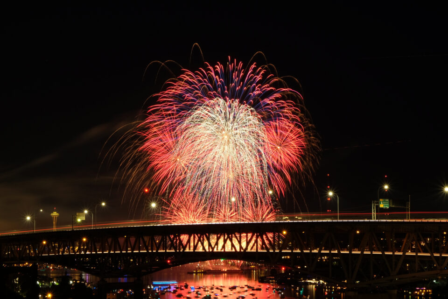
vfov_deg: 16.5
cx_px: 224
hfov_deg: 24.5
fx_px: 1033
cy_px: 150
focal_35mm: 83
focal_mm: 55
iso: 400
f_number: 20
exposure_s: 30
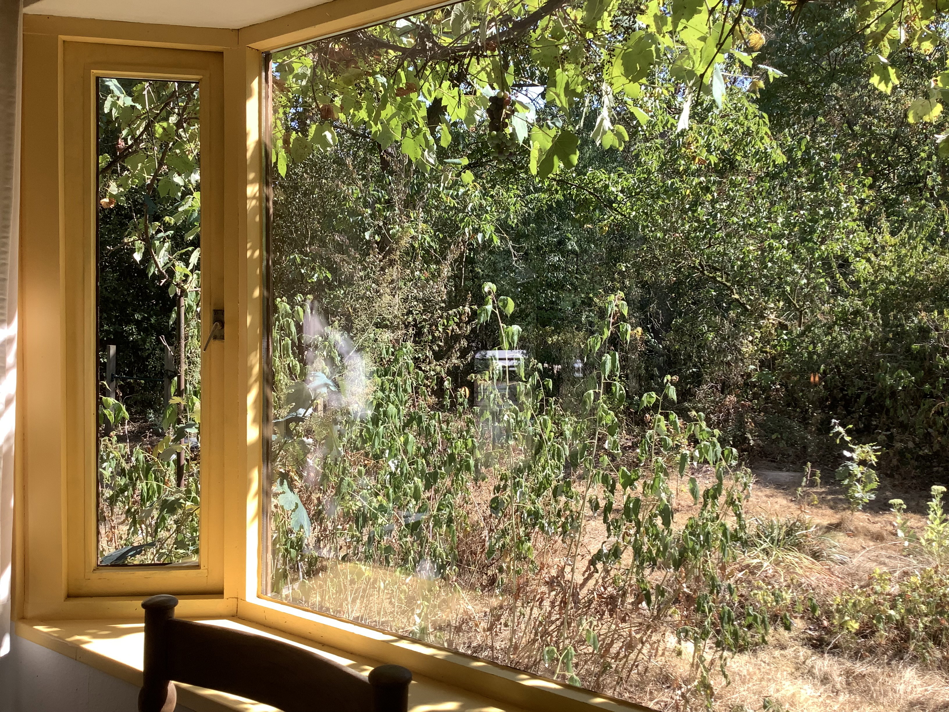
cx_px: 474
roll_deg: -0.9
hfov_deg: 58.4
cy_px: 356
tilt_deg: -3.3
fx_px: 850
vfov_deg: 45.4
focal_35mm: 31
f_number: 2.4
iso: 25
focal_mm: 3.3
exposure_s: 1/265
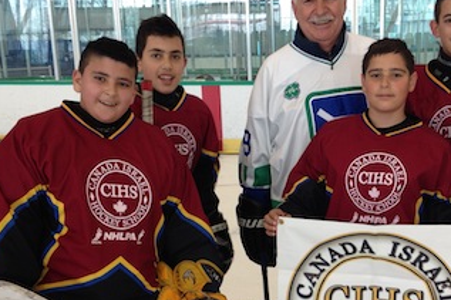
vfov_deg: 20.6
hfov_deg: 30.8
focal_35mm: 65
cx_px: 297
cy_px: 252
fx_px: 814
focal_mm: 4.12
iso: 50
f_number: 2.4
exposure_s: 1/24
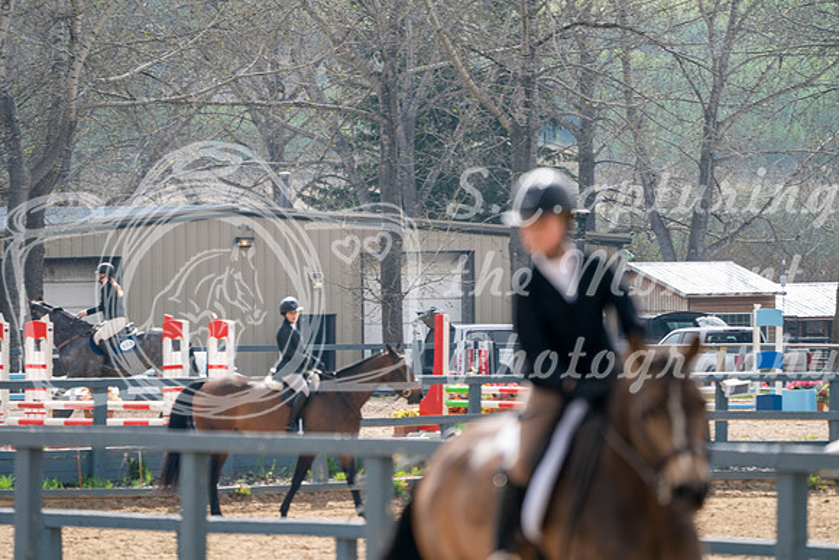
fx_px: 7832
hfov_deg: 6.1
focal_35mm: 336
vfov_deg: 4.1
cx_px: 420
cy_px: 280
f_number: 5.6
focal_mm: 336
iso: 160
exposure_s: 1/400
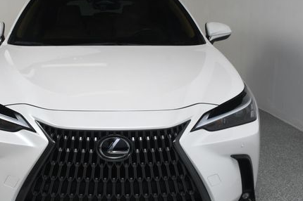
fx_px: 488
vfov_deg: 23.3
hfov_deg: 34.2
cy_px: 100
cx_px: 101
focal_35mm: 58
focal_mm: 26
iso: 100
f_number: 13
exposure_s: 1/160
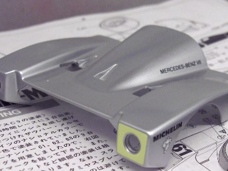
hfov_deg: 28.5
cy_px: 139
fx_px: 448
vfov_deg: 21.3
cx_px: 141
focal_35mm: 68
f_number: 2.8
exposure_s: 1/98.4
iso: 200
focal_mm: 8
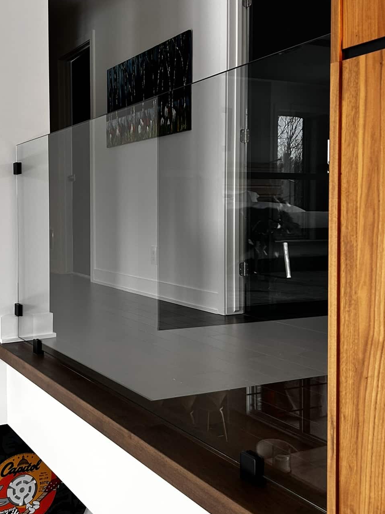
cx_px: 135
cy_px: 229
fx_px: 623
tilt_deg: -1.2
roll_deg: -0.1
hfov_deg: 34.1
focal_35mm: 42
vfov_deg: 44.7
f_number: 1.5
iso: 125
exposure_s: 1/115
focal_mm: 5.7
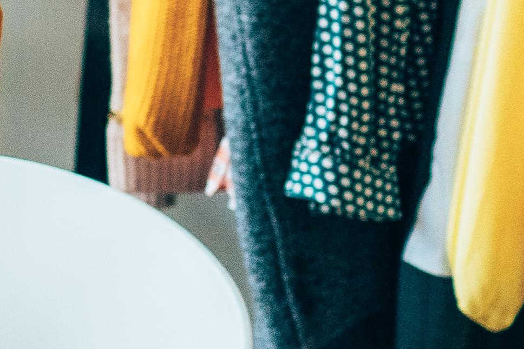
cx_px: -615
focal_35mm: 217
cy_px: -17
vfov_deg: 6.3
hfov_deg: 8.8
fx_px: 3158
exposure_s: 1/1000
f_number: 2.2
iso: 1250
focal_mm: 35
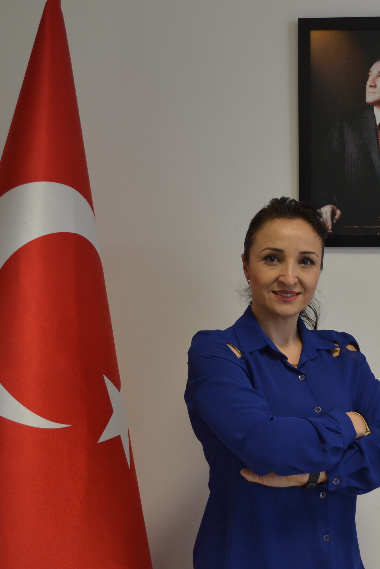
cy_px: 288
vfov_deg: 36.2
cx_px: 366
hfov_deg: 23.7
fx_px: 871
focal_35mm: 55
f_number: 4
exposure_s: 1/30
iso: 280
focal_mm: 24
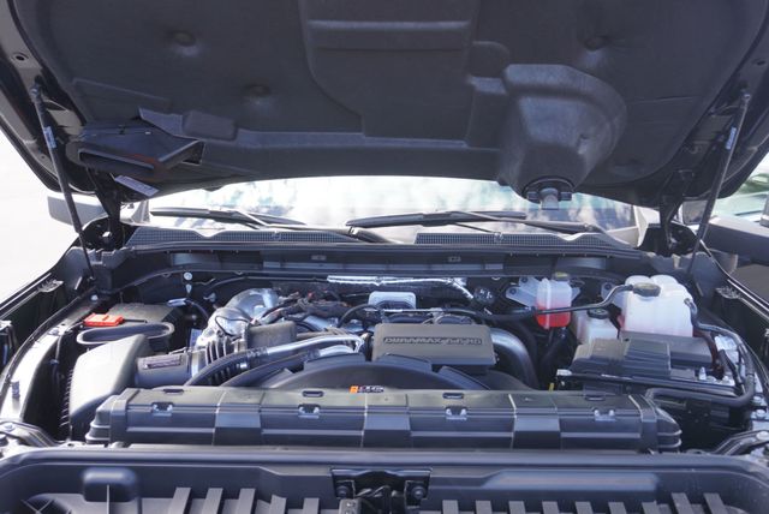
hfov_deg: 61.9
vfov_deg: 43.7
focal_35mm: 30
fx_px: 641
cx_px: 384
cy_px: 257
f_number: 4
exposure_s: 1/60
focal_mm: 20
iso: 100
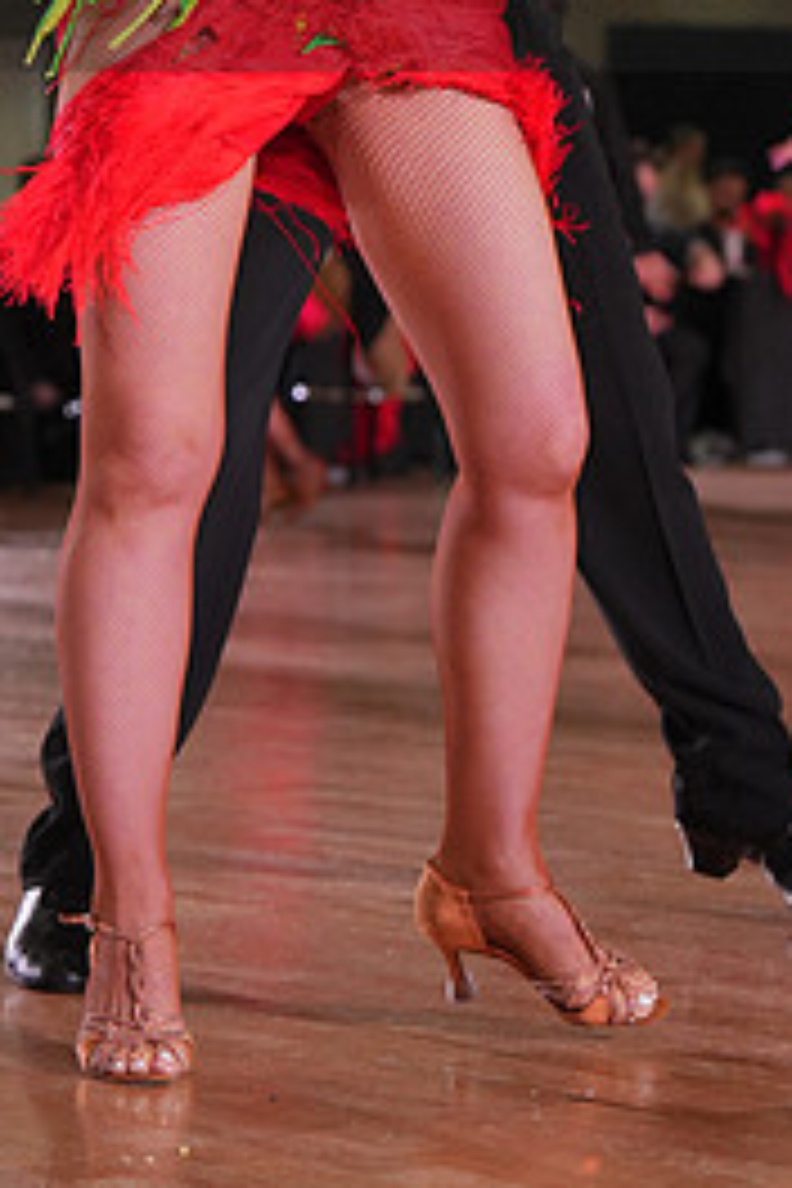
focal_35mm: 154
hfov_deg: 8.9
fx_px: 5082
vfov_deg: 13.1
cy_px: -76
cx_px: 250
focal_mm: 70
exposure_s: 1/500
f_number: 4
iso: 1600
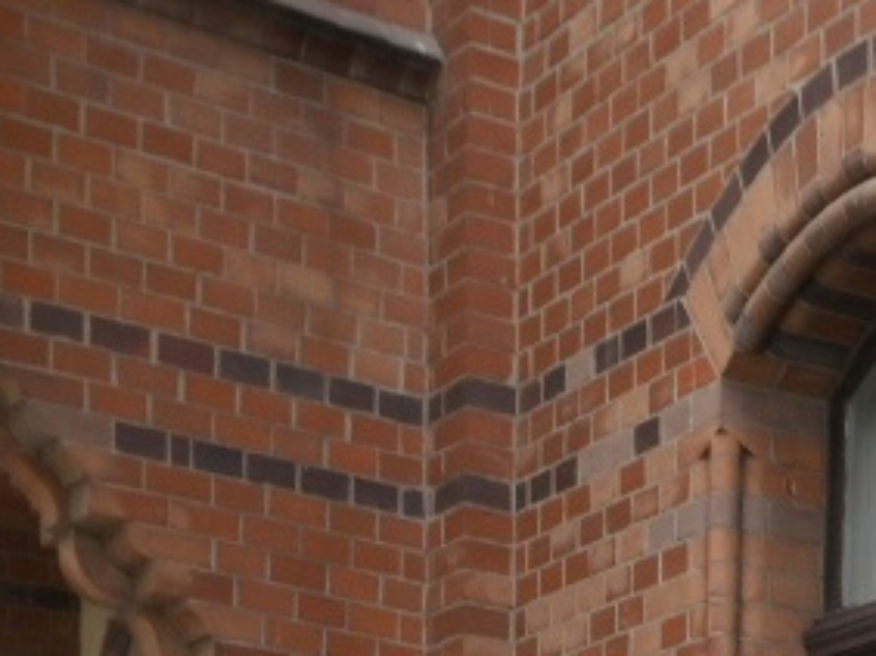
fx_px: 2933
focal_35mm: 116
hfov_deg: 16.1
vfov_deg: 10.7
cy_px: 1642
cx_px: 1134
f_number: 7.1
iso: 100
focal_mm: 21
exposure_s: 1/250
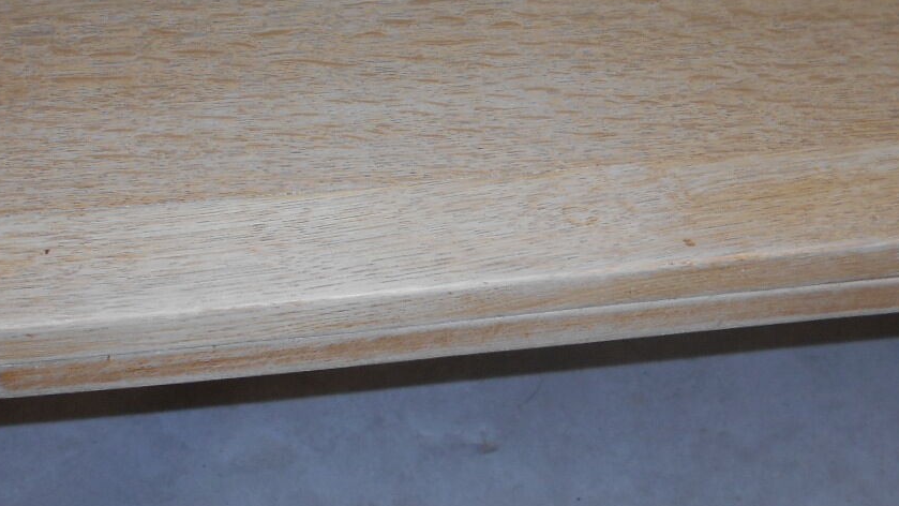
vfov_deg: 21.9
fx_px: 1287
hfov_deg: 38.5
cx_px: 485
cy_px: 93
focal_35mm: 54
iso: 80
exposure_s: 1/25
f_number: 3.2
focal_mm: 4.6
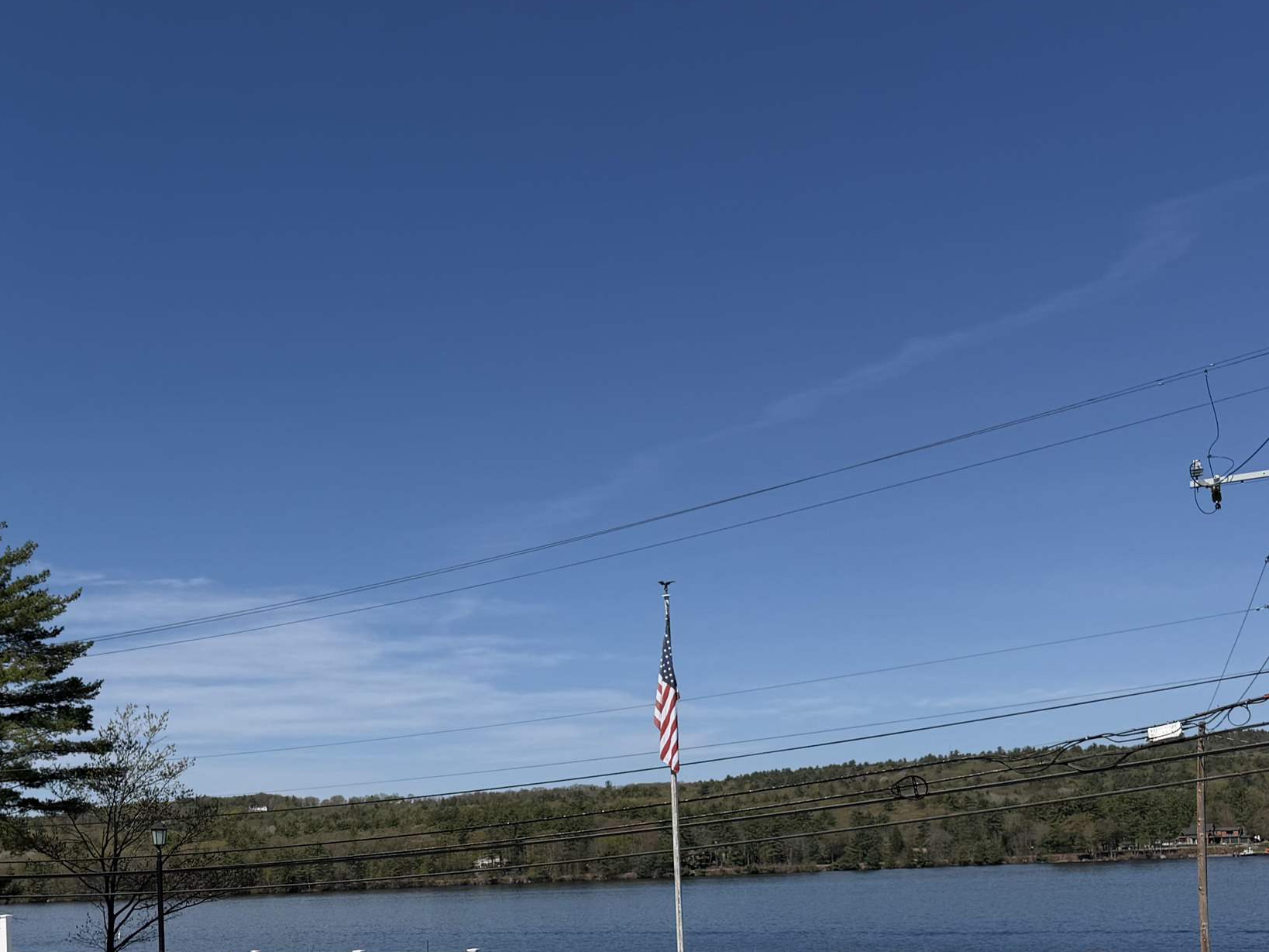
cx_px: 385
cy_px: 882
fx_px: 1650
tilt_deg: -0.2
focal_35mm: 45
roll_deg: +2.6
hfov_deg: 41.3
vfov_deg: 30.6
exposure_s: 1/10309
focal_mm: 6.76
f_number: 1.78
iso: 80
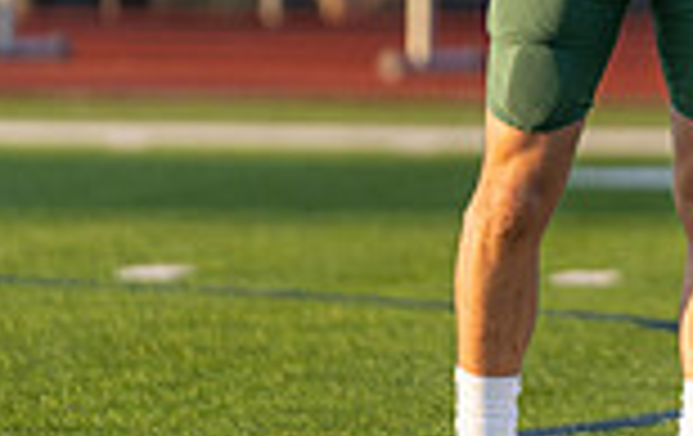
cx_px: 852
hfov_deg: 2.3
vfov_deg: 1.4
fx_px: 17584
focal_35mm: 929
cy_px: -81
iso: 100
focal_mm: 200
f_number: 2.8
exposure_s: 1/500
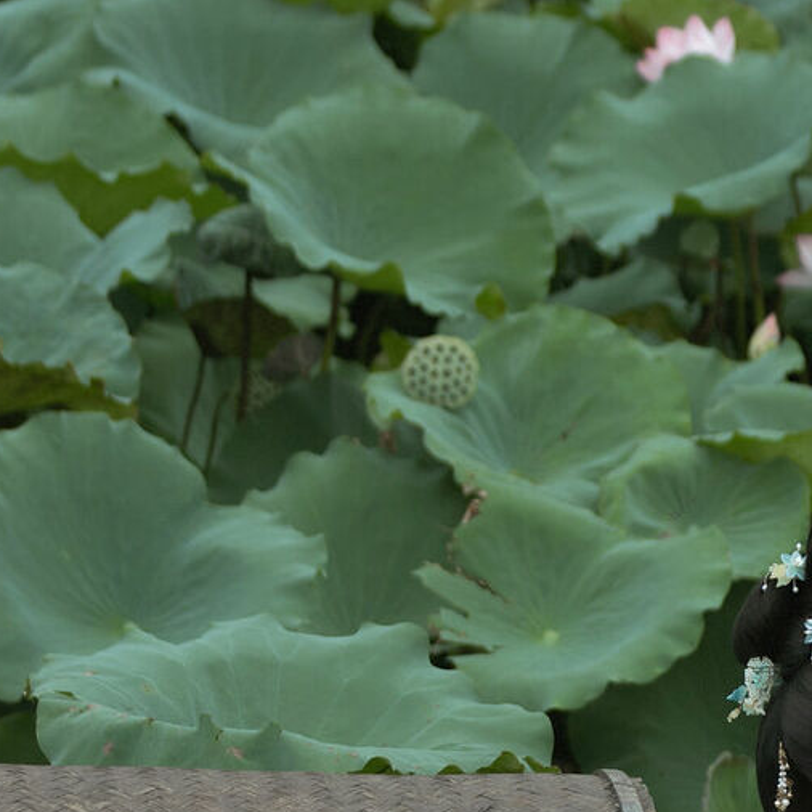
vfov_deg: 7.3
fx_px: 6316
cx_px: 743
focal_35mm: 238
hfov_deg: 7.3
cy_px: 1057
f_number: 2.8
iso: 100
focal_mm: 90
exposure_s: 1/1250
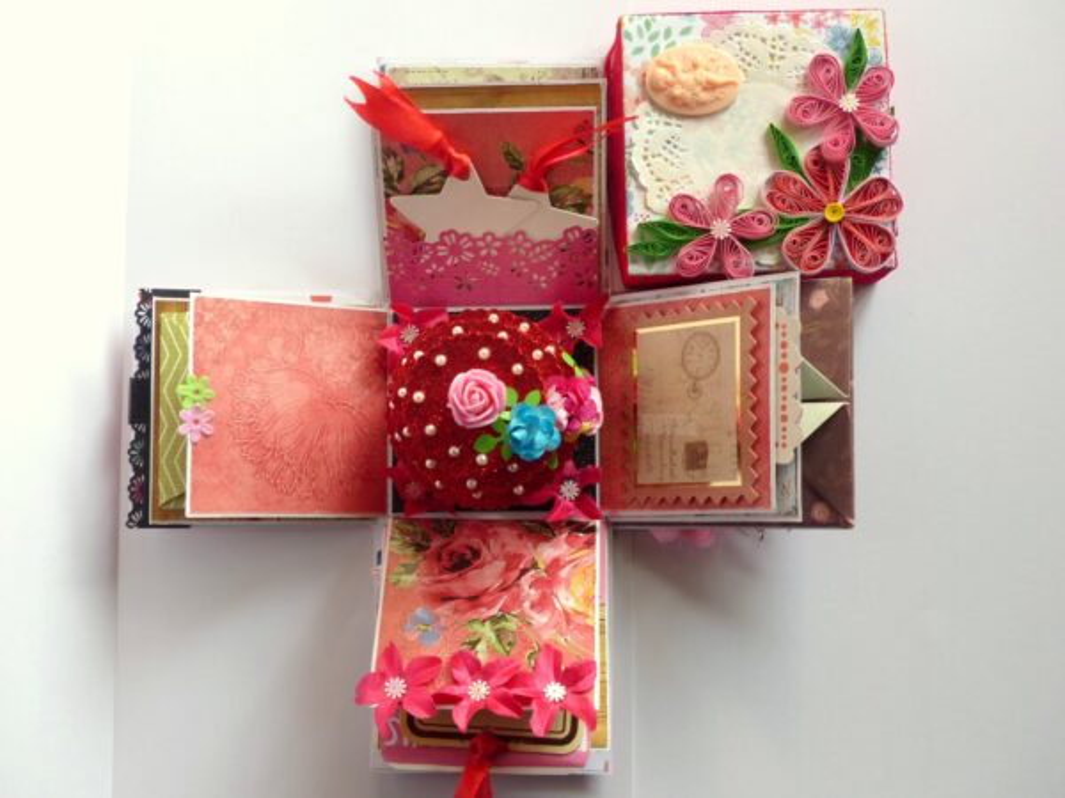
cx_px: 532
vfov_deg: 32.2
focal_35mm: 45
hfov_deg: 42.1
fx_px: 1384
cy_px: 399
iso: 100
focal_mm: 8.1
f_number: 2.8
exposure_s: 1/60
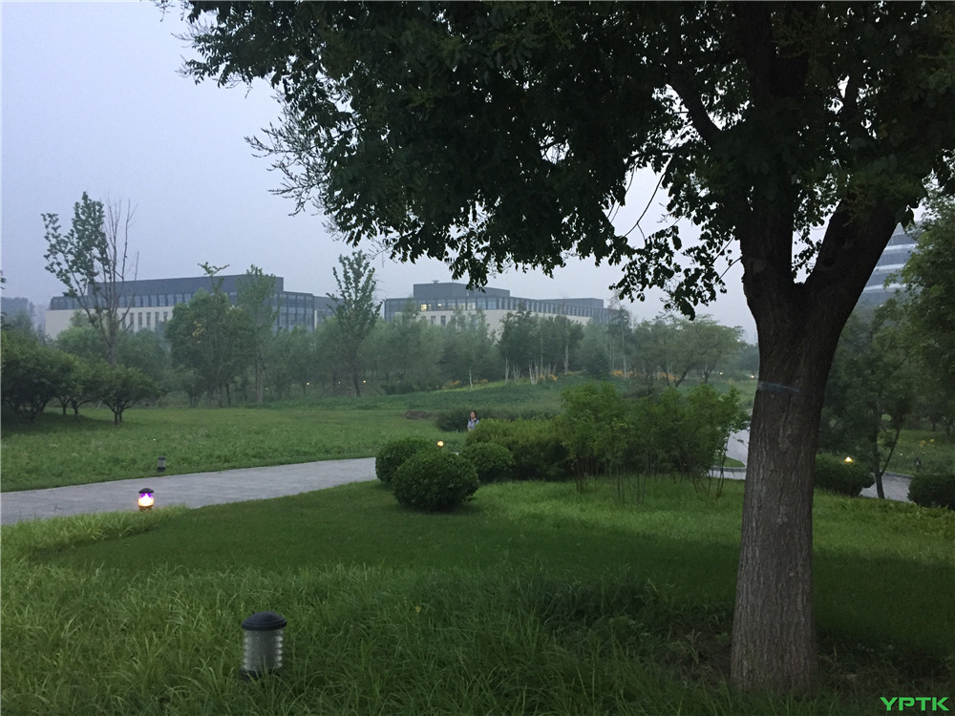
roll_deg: -1.4
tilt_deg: -1.0
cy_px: 358
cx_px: 478
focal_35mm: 29
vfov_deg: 48.2
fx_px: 800
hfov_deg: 61.7
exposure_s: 1/33
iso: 250
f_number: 2.2
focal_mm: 4.15
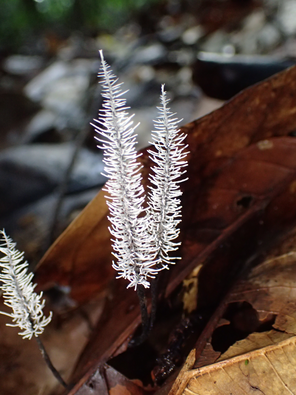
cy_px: 198
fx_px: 490
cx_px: 148
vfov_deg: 43.9
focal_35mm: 43
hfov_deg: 33.6
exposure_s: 1/100
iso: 800
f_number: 2.9
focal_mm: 7.86
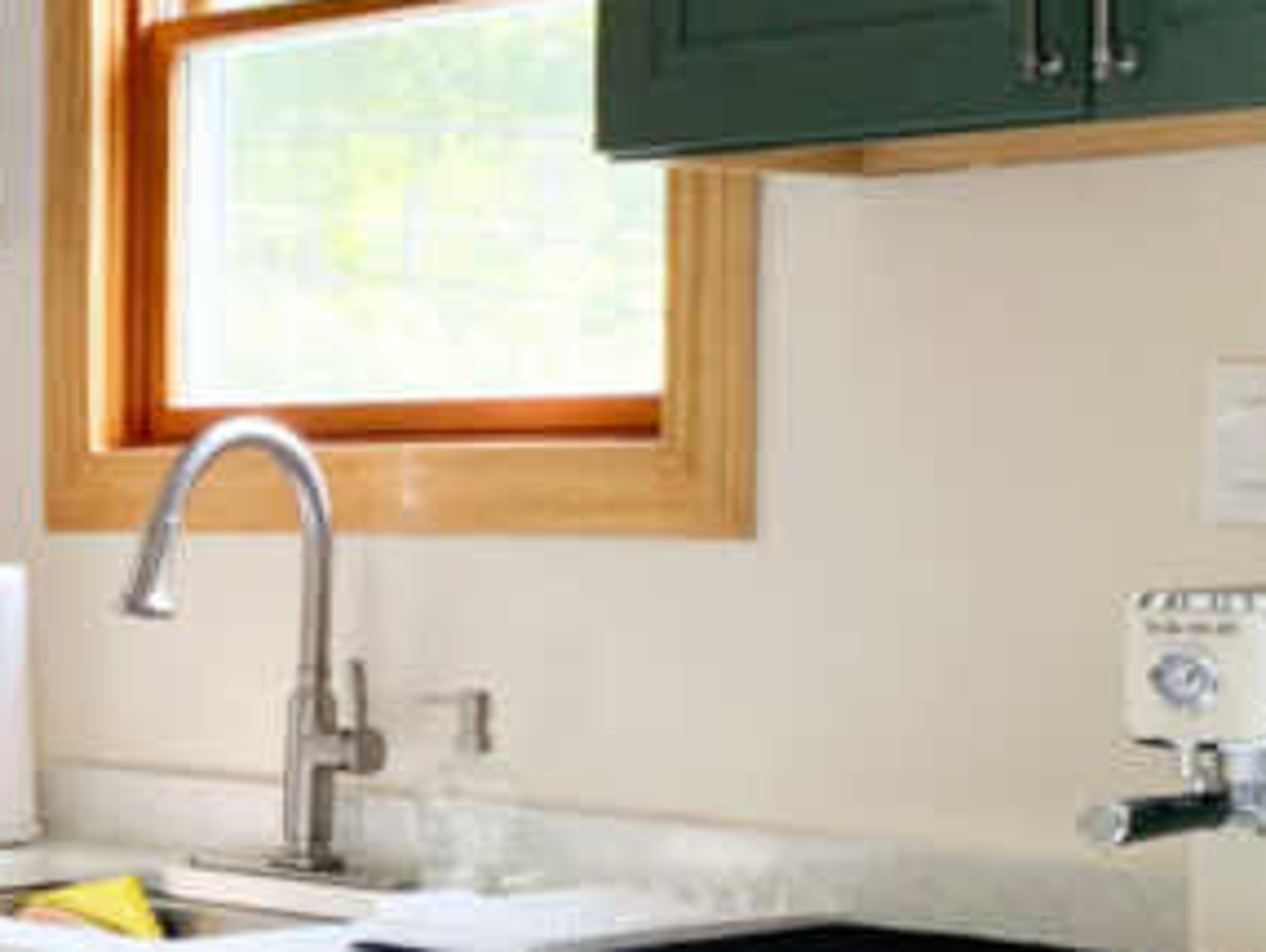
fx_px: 3404
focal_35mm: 93
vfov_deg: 15.8
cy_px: 770
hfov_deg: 18.9
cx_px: -553
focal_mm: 4.25
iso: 100
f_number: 1.8
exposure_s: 1/79
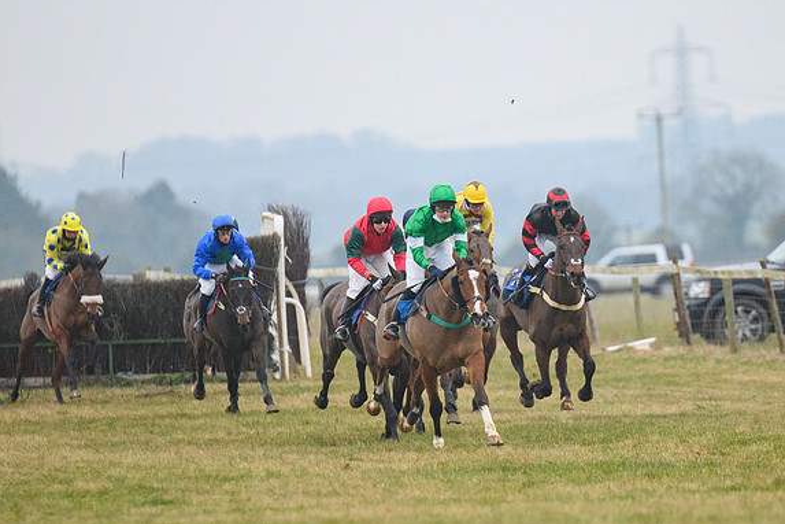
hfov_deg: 3.7
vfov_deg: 2.5
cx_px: 476
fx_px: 12079
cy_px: 216
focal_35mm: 554
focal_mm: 300
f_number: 4
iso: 2000
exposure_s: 1/500
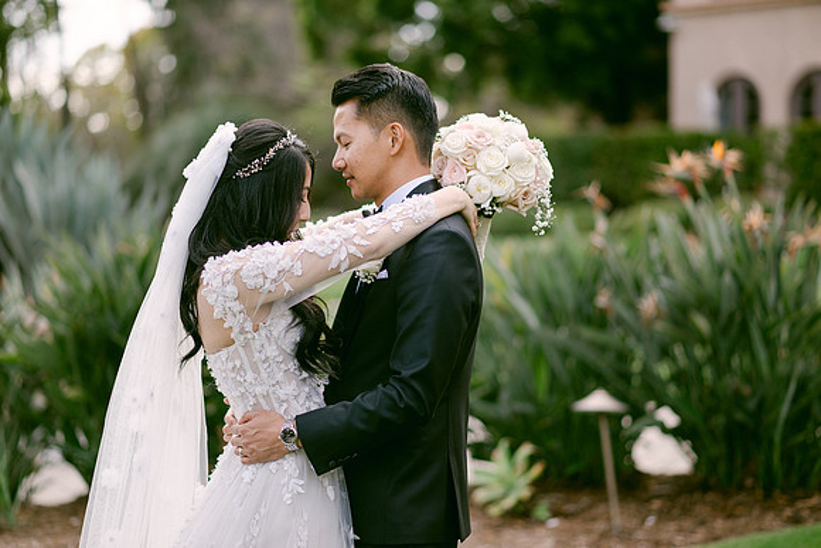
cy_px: 274
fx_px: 1939
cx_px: 410
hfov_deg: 23.9
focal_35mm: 85
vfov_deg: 16.1
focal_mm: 85
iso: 100
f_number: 2
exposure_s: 1/1600
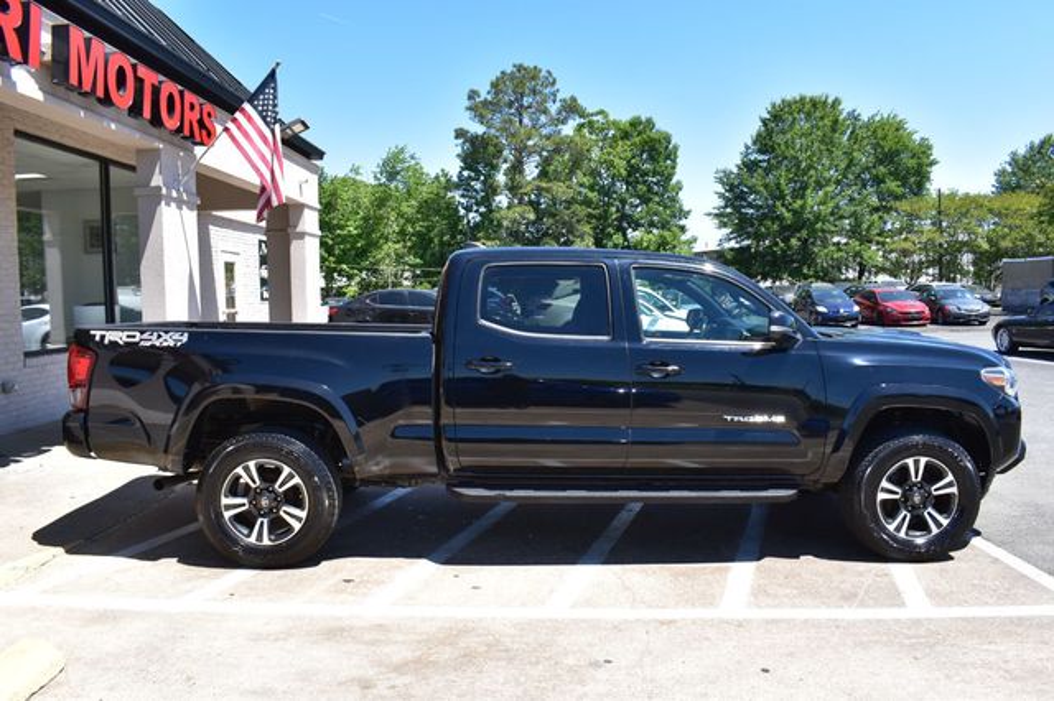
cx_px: 527
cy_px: 350
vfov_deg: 47.9
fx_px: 790
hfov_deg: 67.4
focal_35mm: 27
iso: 400
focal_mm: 18
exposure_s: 1/320
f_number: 10
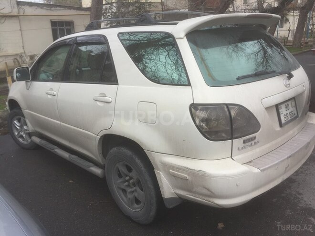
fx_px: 264
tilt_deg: -13.0
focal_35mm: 29
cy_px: 118
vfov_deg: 48.2
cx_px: 158
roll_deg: +2.5
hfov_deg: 61.7
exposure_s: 1/1163
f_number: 2.2
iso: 32
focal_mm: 4.15
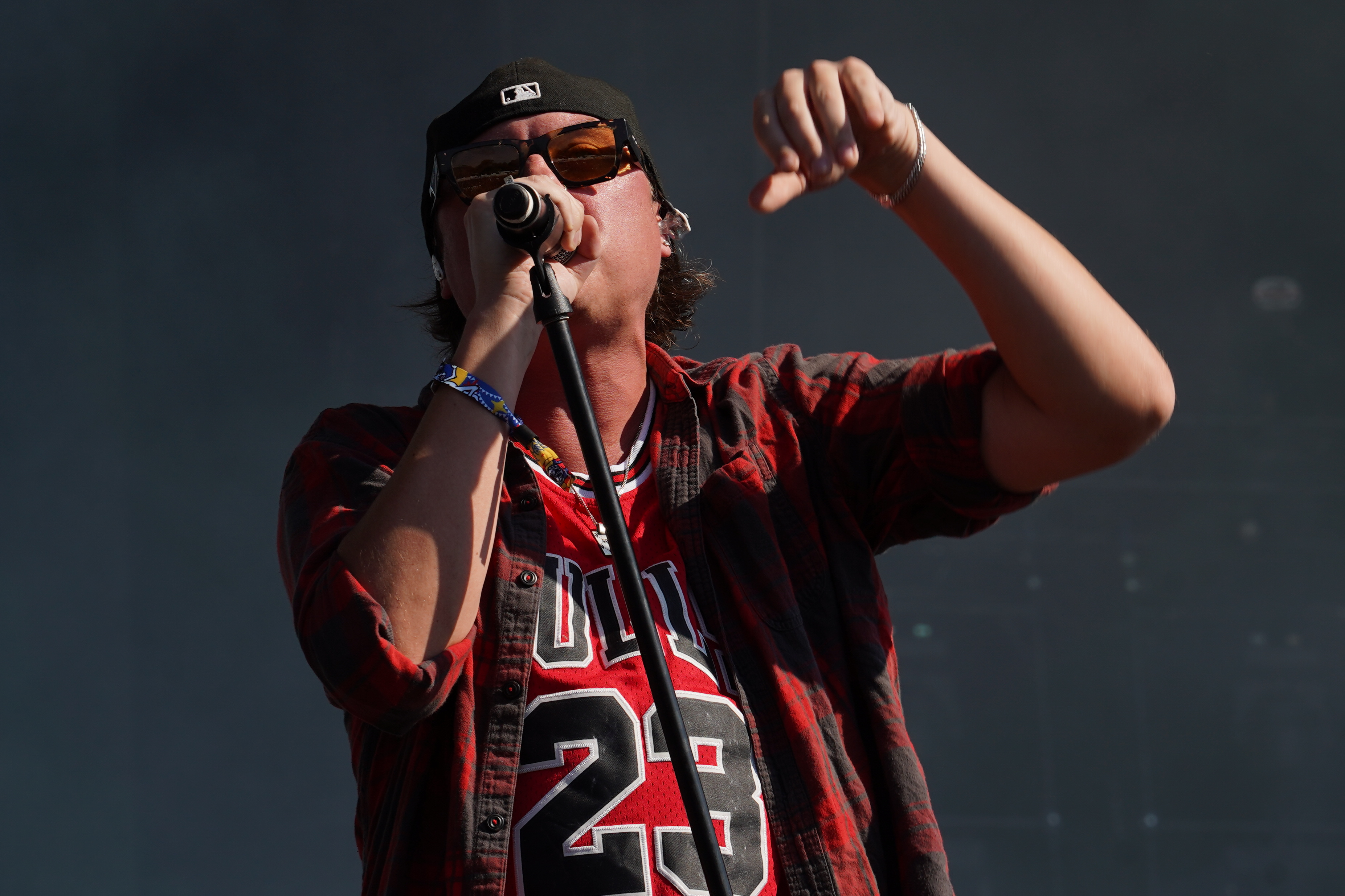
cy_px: 309
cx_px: 792
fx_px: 6351
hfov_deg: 12.1
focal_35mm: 170
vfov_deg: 8.1
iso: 100
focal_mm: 105
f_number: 8
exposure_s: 1/500
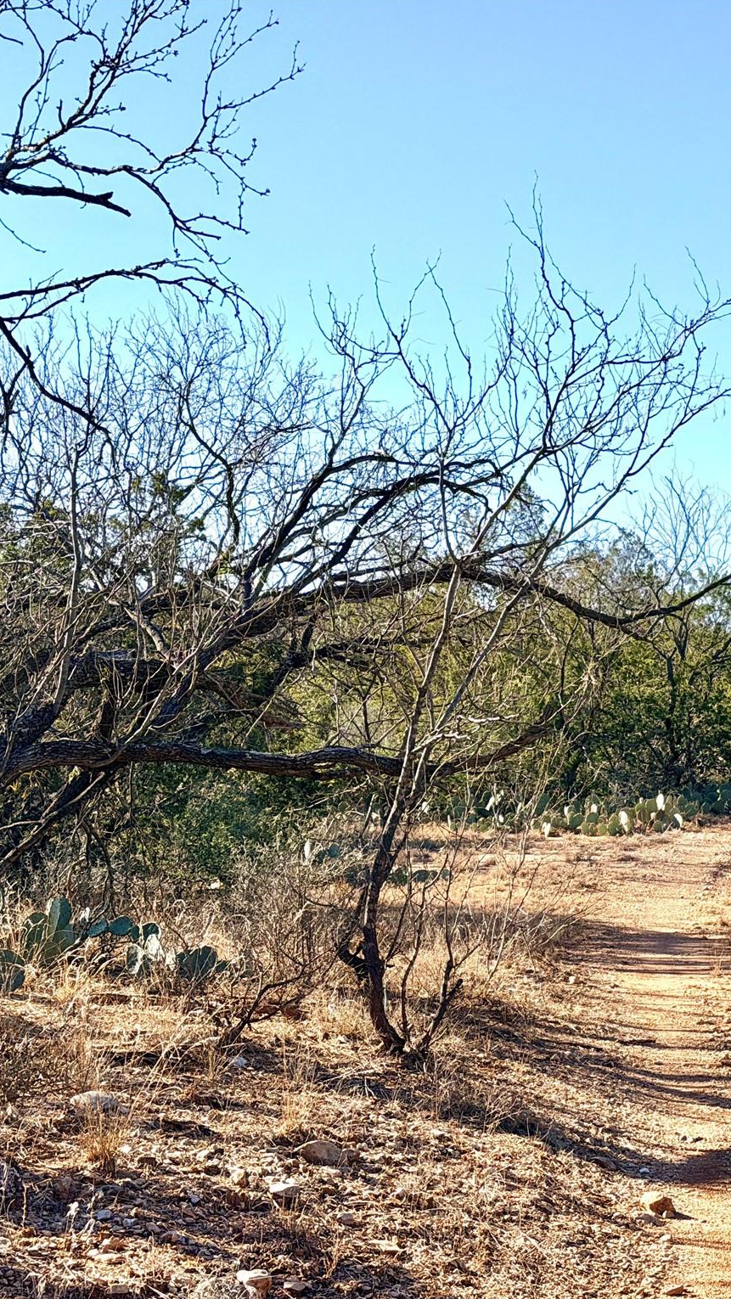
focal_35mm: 70
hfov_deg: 16.9
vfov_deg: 30.1
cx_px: 711
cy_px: 650
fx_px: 2411
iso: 64
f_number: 1.78
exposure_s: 1/4587
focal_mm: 6.76
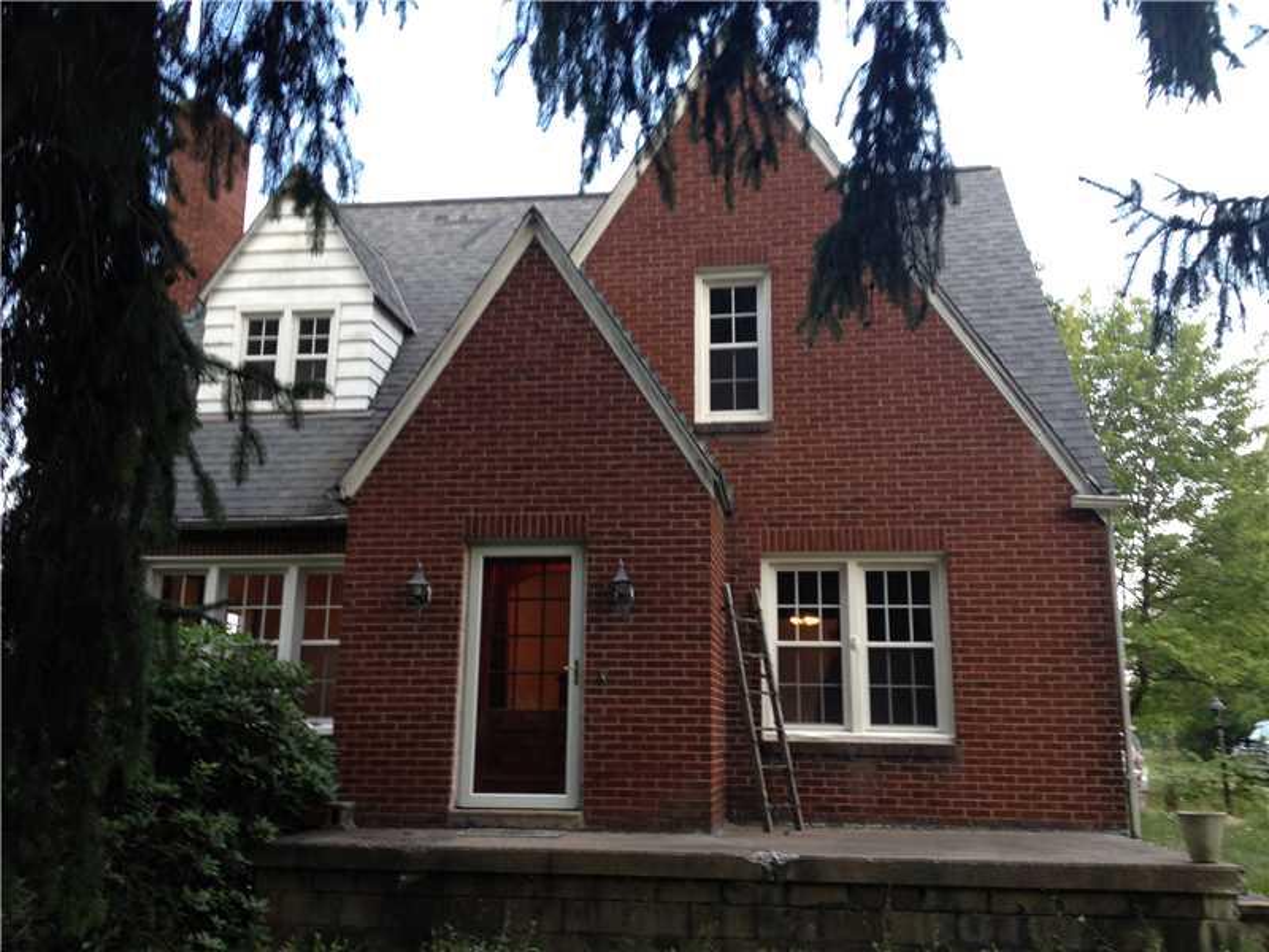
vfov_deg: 40.7
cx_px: 634
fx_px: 1283
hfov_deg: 52.6
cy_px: 476
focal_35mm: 35
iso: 50
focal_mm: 4.28
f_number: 2.4
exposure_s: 1/24
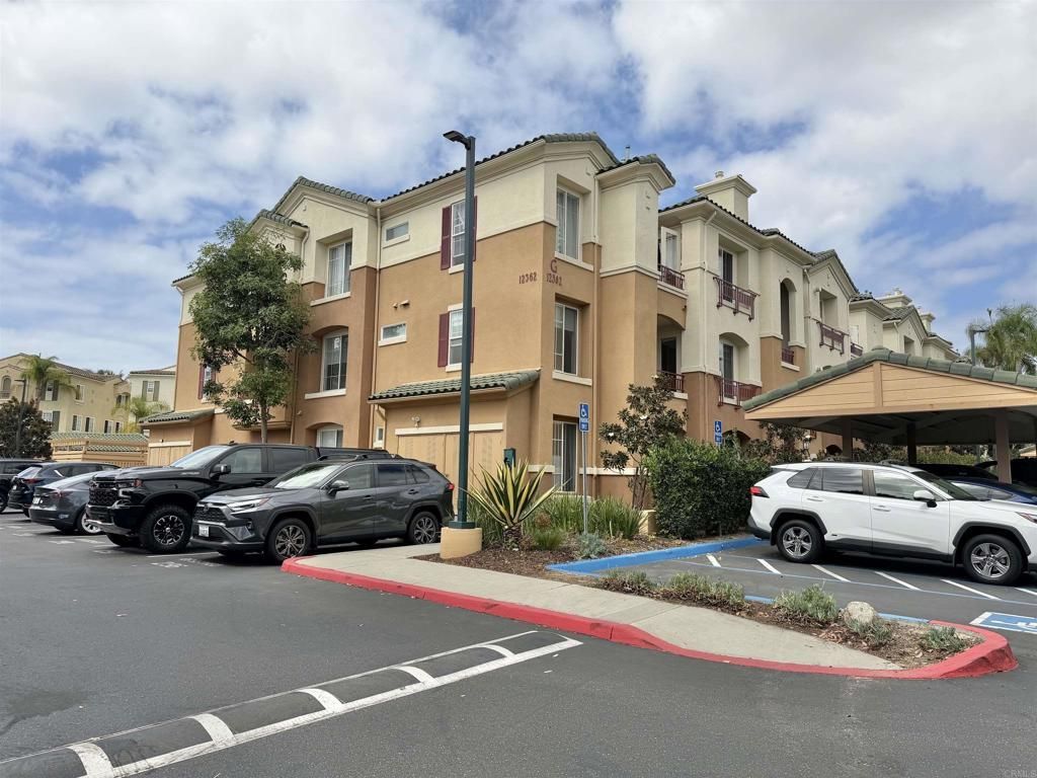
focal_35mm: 24
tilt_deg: +7.6
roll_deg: -1.6
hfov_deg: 71.6
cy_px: 389
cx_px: 518
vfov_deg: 56.8
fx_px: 719
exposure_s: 1/5714
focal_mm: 6.76
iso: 80
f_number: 1.78
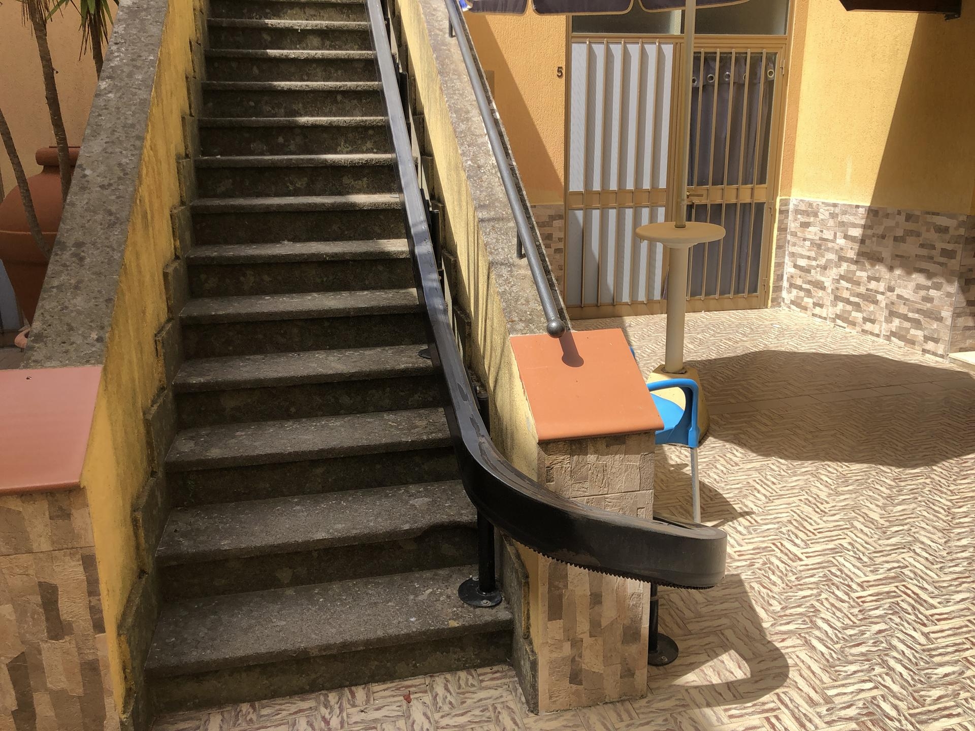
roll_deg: +0.7
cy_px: 366
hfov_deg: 63.4
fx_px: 789
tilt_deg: -14.7
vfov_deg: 49.7
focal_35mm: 28
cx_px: 488
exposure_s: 1/873
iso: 20
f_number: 1.8
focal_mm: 4
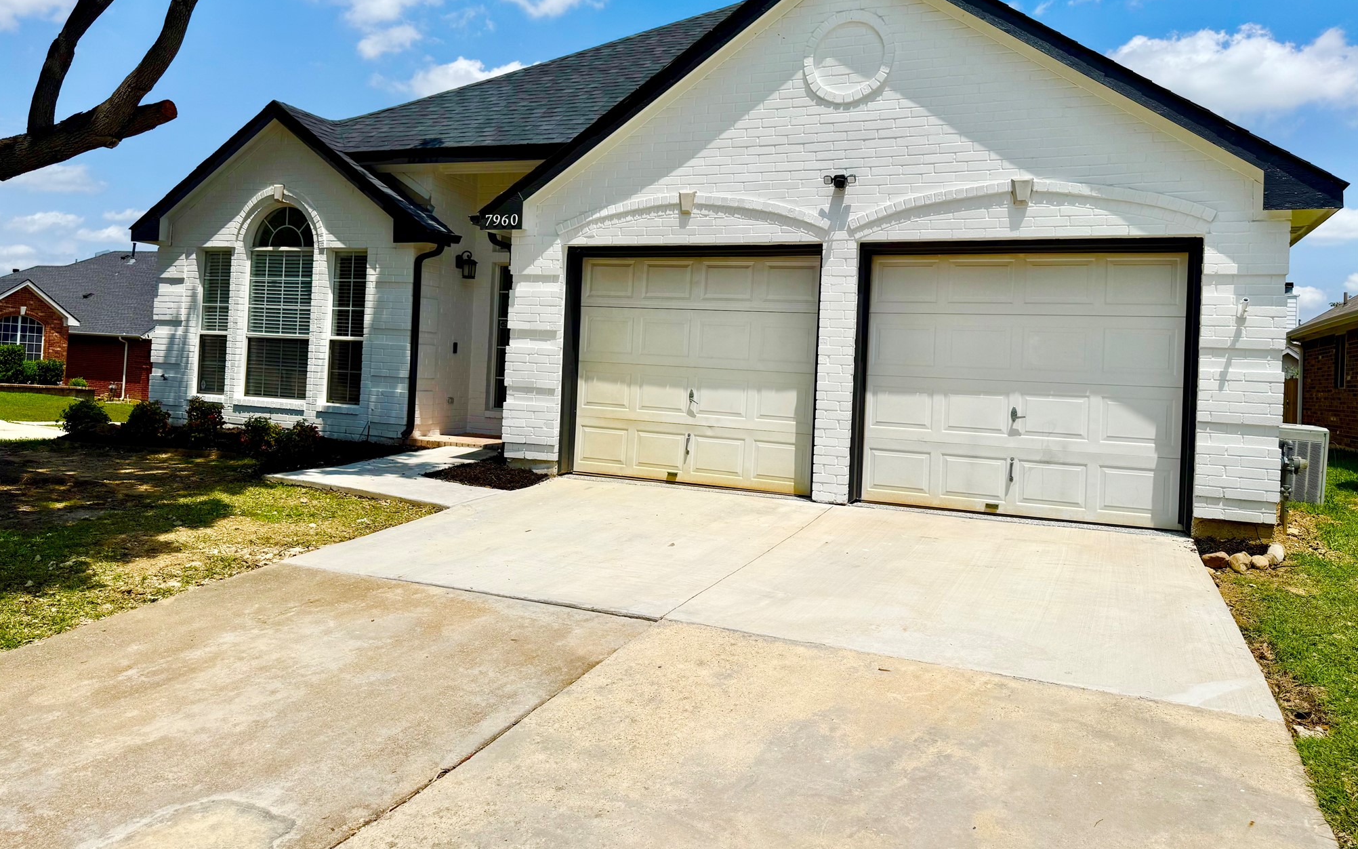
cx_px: 666
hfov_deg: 70.4
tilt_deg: +1.6
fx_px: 962
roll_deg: -2.8
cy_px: 351
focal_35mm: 26
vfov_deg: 47.4
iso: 80
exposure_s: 1/10309
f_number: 1.78
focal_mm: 6.76
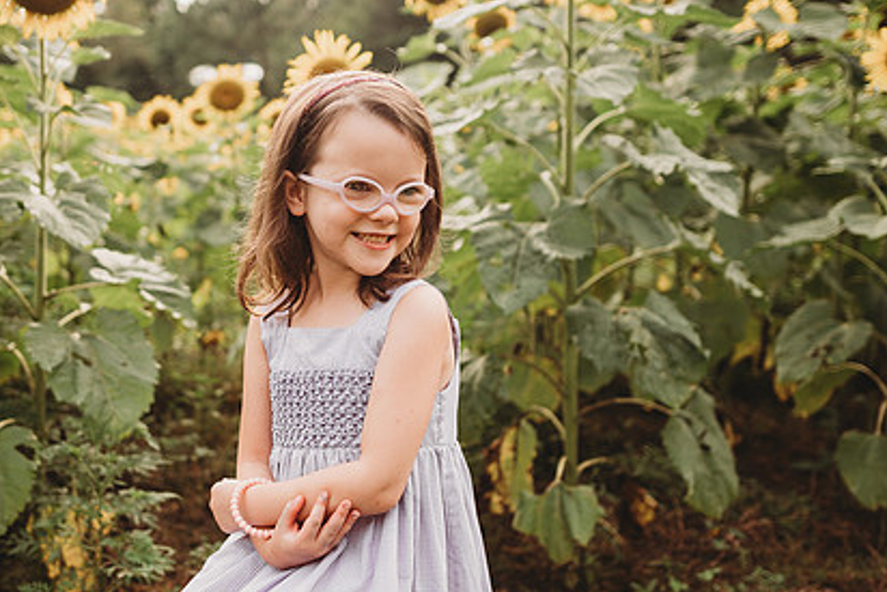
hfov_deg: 52.7
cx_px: 349
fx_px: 887
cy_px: 274
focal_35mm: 36
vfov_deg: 36.9
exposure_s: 1/320
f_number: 2.2
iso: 125
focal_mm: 24
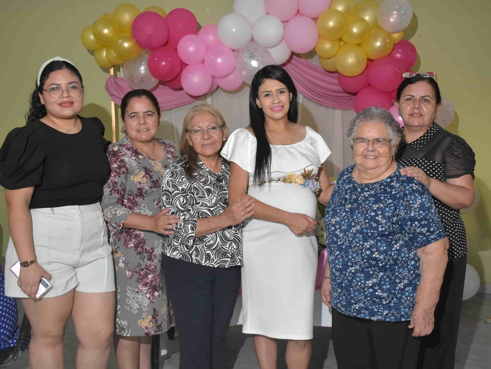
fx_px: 589
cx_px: 236
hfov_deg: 45.2
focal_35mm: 42
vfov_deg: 34.7
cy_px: 184
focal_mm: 25
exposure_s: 1/100
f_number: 4.5
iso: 1600
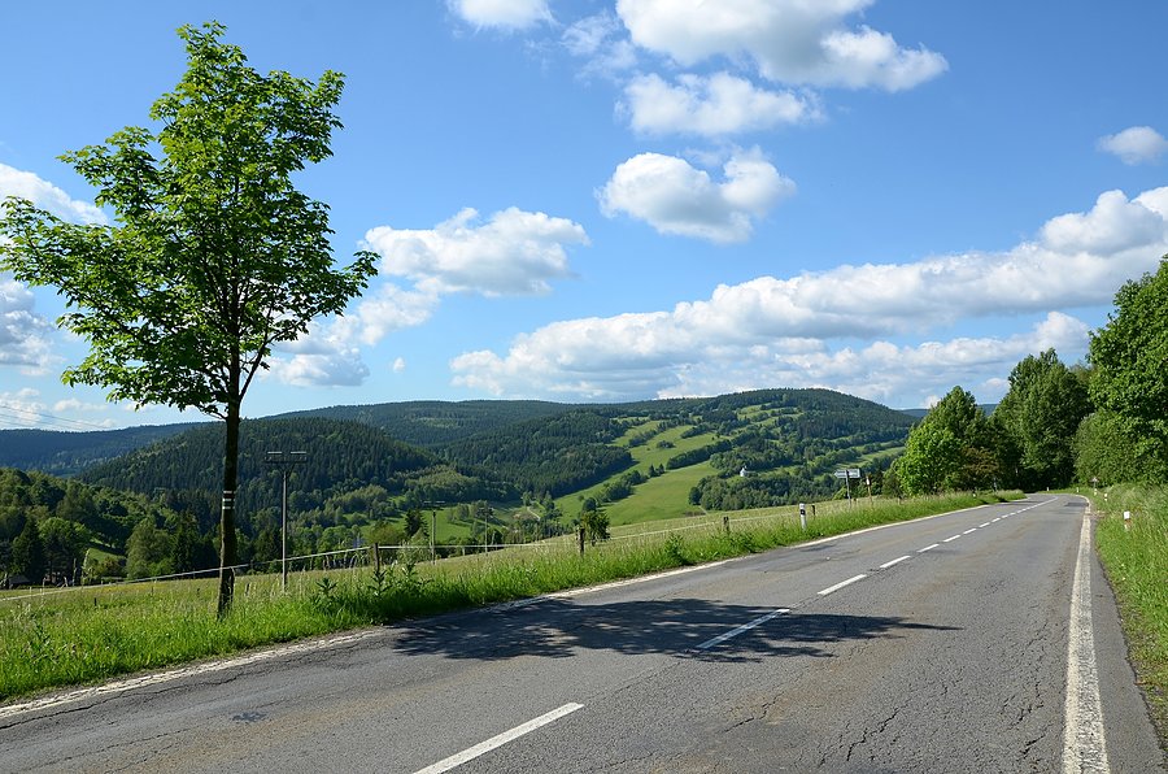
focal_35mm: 32
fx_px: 1020
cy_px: 387
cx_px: 584
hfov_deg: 59.6
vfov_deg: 41.5
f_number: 8
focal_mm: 21
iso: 100
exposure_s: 1/250
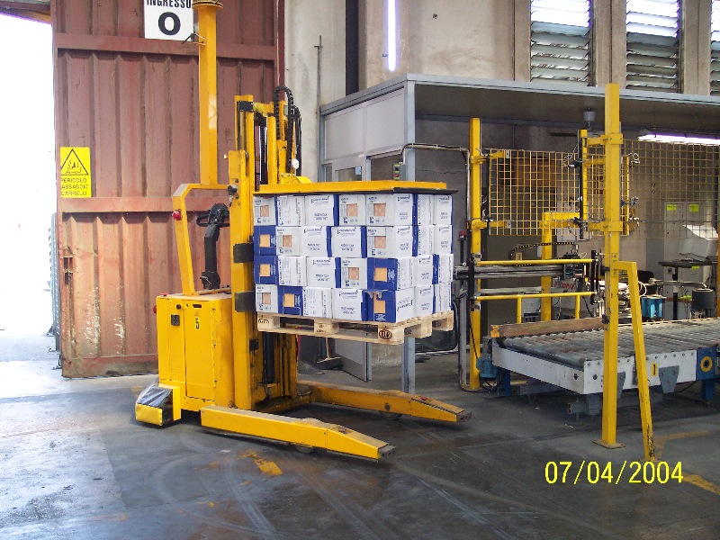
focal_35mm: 38
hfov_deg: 49.0
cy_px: 270
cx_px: 360
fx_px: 790
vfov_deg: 37.7
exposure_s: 1/90
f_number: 2.8
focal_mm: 8
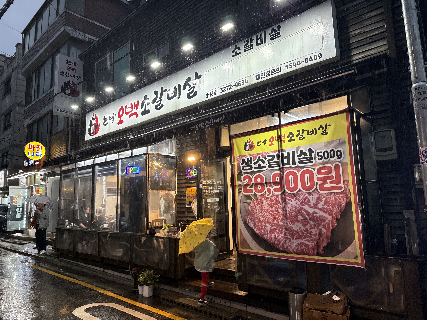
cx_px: 214
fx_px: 296
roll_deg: +1.4
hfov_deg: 71.6
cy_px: 160
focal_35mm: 24
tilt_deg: +8.3
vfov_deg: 56.8
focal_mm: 6.76
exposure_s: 1/120
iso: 250
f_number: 1.78
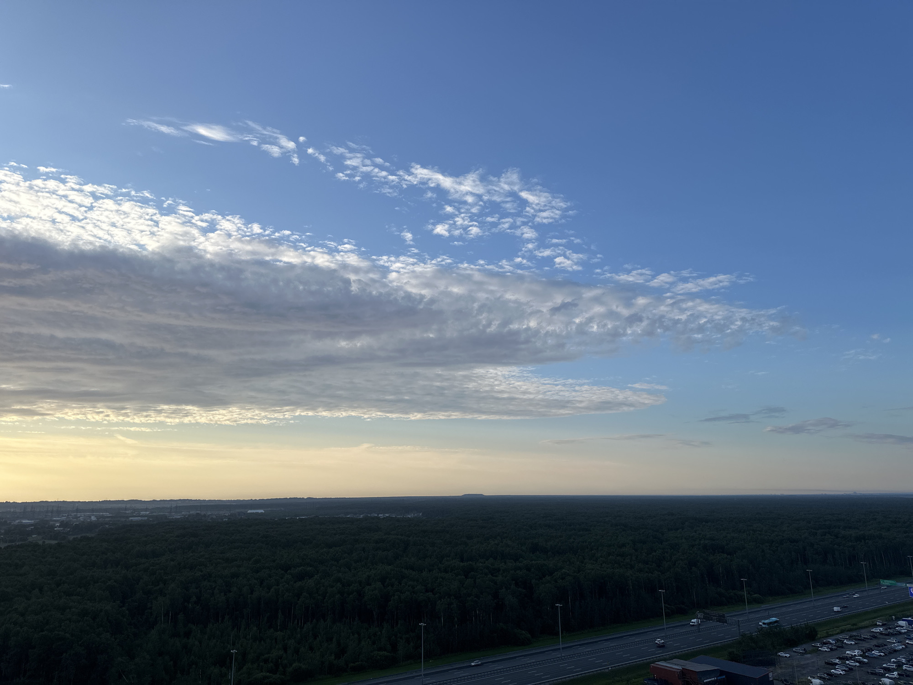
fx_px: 633
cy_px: 342
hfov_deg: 71.6
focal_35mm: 24
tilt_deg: +13.2
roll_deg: +0.3
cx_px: 456
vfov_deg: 56.8
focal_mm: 6.86
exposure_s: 1/2353
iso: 80
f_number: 1.78
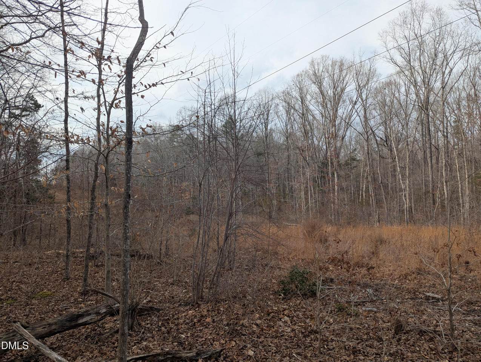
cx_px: 240
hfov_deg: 71.5
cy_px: 181
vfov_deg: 56.9
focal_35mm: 24
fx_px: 334
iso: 49
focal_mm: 6.81
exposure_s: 1/1068
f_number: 1.85
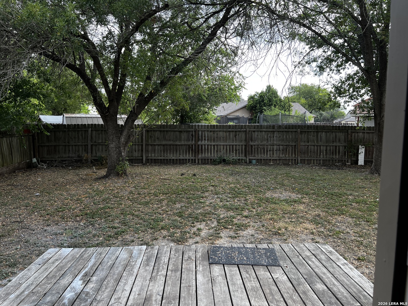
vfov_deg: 53.1
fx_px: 306
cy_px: 153
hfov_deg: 67.3
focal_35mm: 26
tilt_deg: -8.2
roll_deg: +0.7
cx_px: 204
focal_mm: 5.7
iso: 50
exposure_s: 1/497
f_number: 1.5
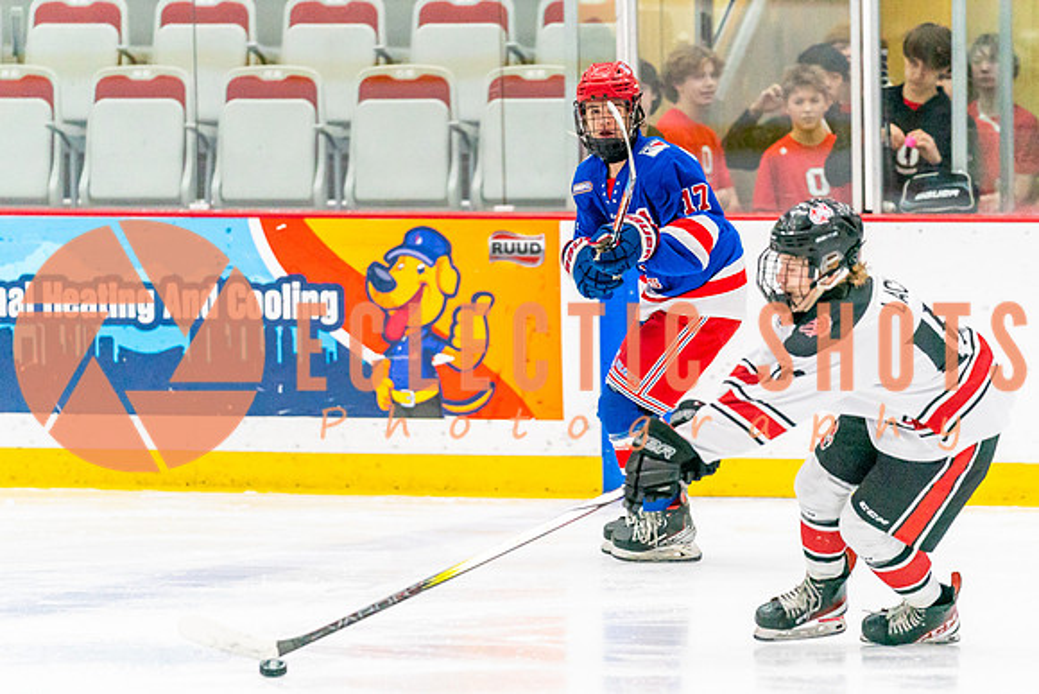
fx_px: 8357
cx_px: 519
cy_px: 326
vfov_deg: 4.8
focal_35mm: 290
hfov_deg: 7.1
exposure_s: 1/1250
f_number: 2.8
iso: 3200
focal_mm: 200
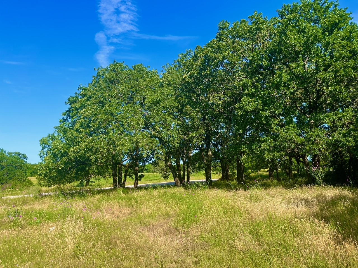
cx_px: 179
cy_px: 134
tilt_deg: +7.7
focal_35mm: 26
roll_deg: +0.8
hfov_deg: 67.3
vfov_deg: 53.1
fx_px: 269
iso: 50
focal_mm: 5.1
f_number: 1.6
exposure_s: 1/1832
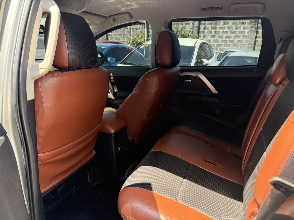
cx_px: 147
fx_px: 221
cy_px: 110
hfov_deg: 67.3
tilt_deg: -16.0
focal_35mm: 26
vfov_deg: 53.1
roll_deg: -2.0
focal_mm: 5.96
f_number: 1.6
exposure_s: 1/148
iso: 125
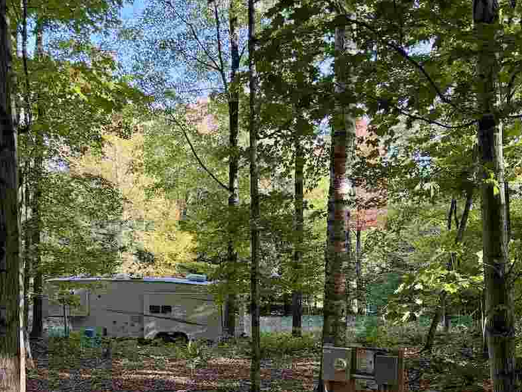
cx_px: 250
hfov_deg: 47.8
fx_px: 588
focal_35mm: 39
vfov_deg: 35.6
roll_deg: +1.5
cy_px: 316
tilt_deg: -7.8
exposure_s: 1/223
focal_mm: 6.76
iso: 200
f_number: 1.78
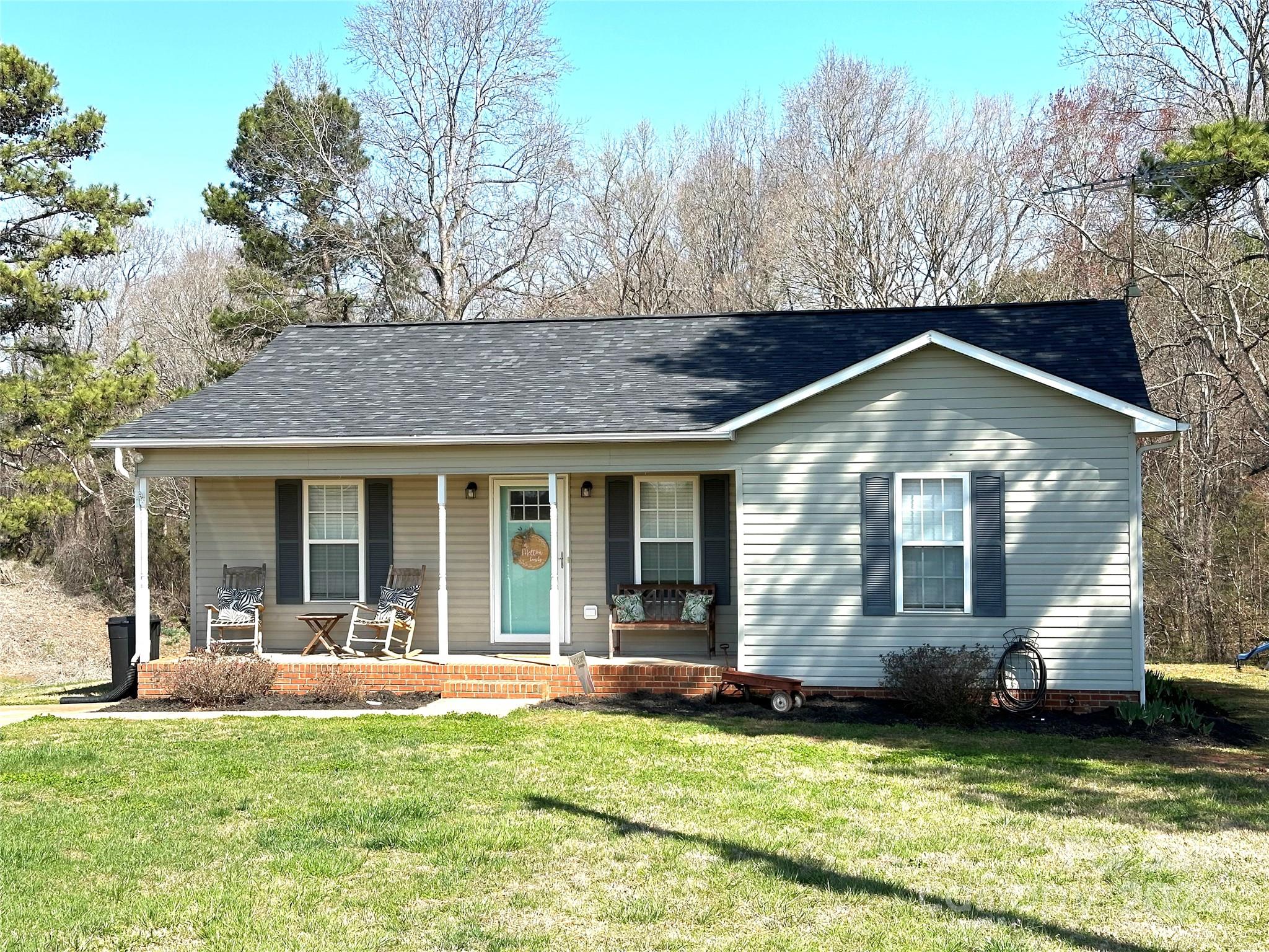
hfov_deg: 39.7
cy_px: 476
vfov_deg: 30.3
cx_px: 634
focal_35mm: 48
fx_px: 1760
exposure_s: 1/2358
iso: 64
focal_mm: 6.86
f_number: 1.78
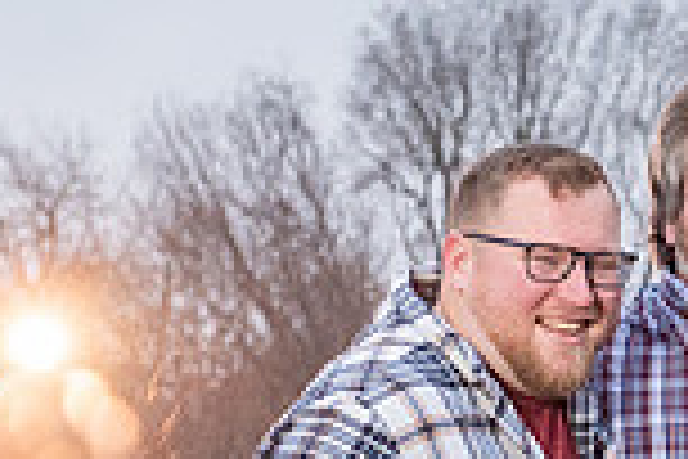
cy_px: 547
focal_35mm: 250
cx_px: 881
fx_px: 4777
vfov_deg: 5.5
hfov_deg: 8.1
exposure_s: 1/200
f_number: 5.6
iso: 2000
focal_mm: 66
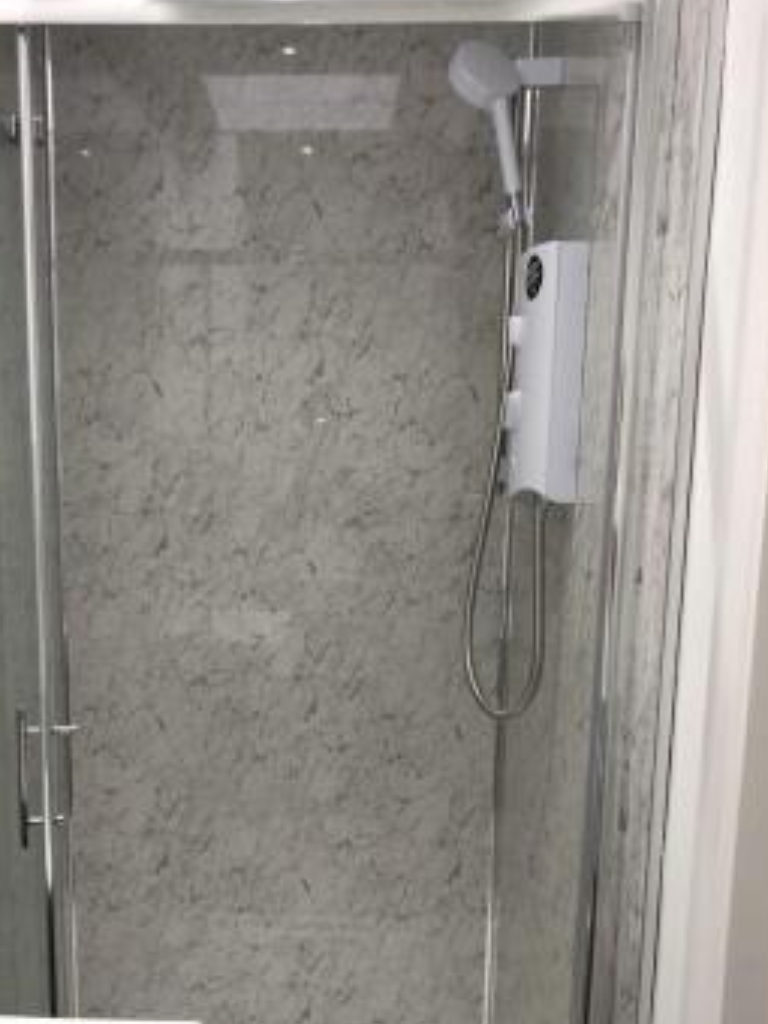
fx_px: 1065
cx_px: 292
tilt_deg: -10.7
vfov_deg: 51.0
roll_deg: -1.8
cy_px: 622
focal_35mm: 36
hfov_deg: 39.4
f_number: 1.8
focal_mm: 4
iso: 32
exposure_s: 1/33
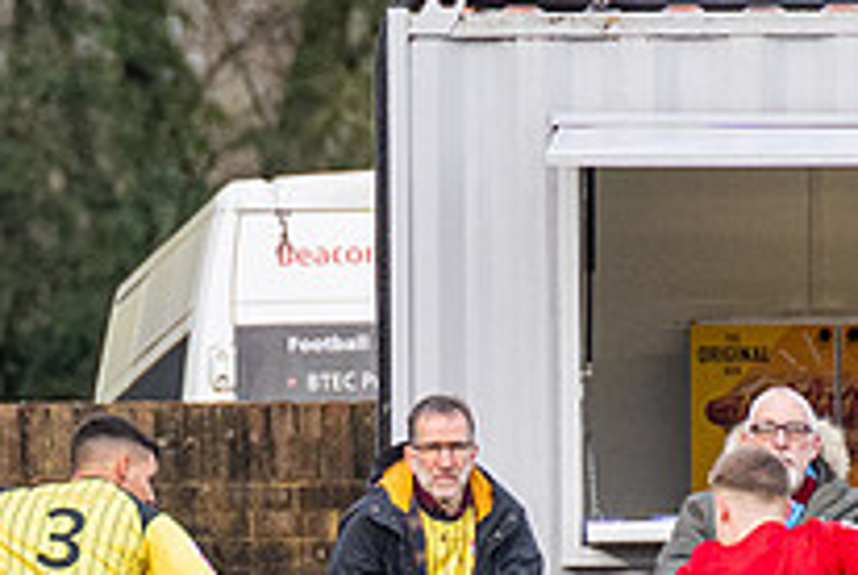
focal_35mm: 1759
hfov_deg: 1.2
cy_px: 655
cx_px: 487
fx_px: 41982
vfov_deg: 0.8
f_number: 4
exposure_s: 1/1600
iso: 800
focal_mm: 280
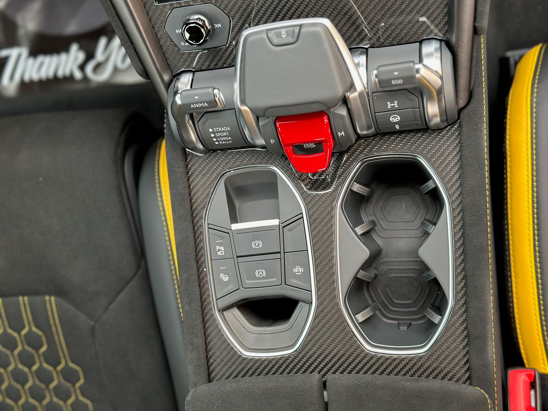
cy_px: 206
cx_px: 274
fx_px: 760
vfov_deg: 30.3
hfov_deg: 39.7
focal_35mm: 48
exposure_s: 1/76
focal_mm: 6.86
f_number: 1.78
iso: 125
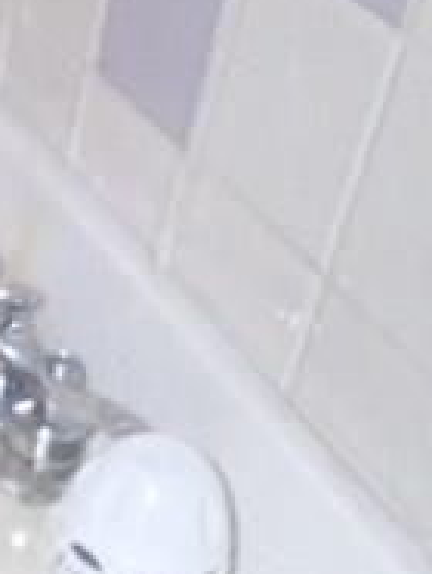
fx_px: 1428
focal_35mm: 86
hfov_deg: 13.8
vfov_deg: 22.7
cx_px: -506
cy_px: 275
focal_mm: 4.5
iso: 800
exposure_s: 1/40
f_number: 2
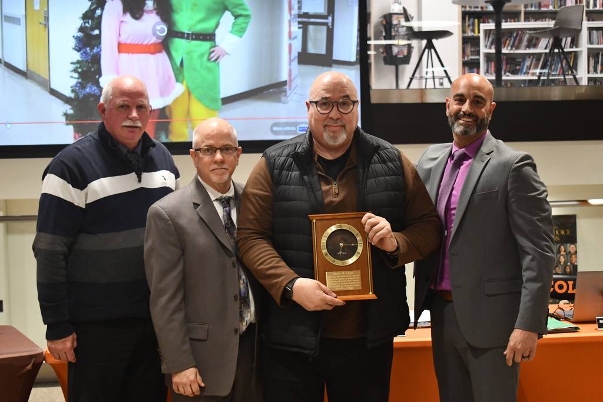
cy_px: 201
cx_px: 302
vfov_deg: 20.3
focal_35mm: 67
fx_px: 1122
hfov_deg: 30.1
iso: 3200
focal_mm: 45
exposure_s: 1/100
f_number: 5
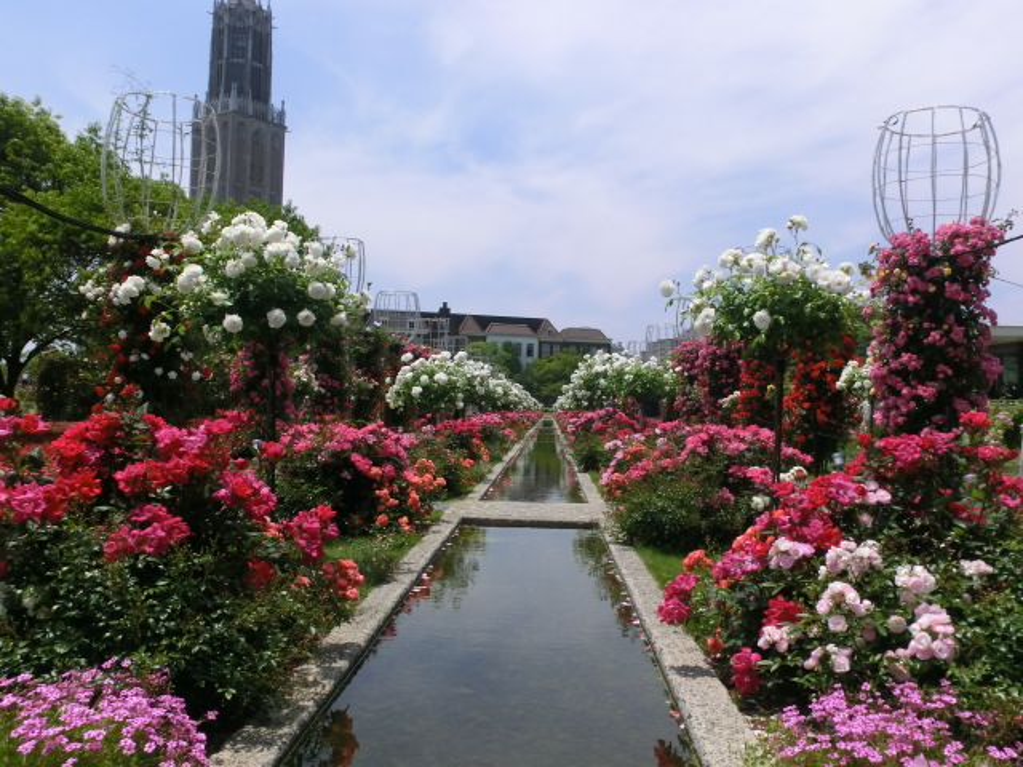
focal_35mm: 37
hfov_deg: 50.1
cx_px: 512
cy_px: 384
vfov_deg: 38.7
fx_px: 1093
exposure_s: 1/200
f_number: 9.9
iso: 80
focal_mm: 6.61
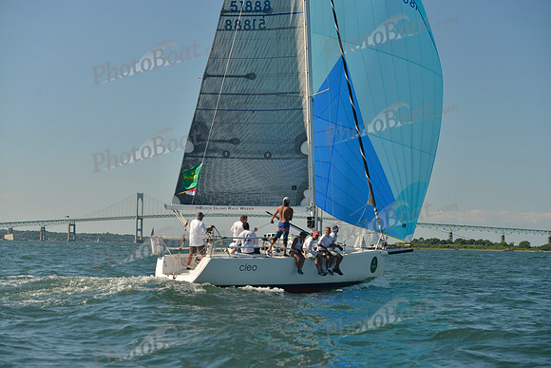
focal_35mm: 70
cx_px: 276
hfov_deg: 28.8
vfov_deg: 19.5
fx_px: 1072
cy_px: 184
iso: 400
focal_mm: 70
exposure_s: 1/1600
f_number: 5
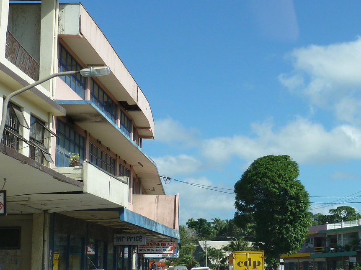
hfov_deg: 29.2
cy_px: 188
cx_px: 282
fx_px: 678
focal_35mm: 65
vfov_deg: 22.4
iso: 80
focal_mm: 5.7
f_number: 4
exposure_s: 1/500
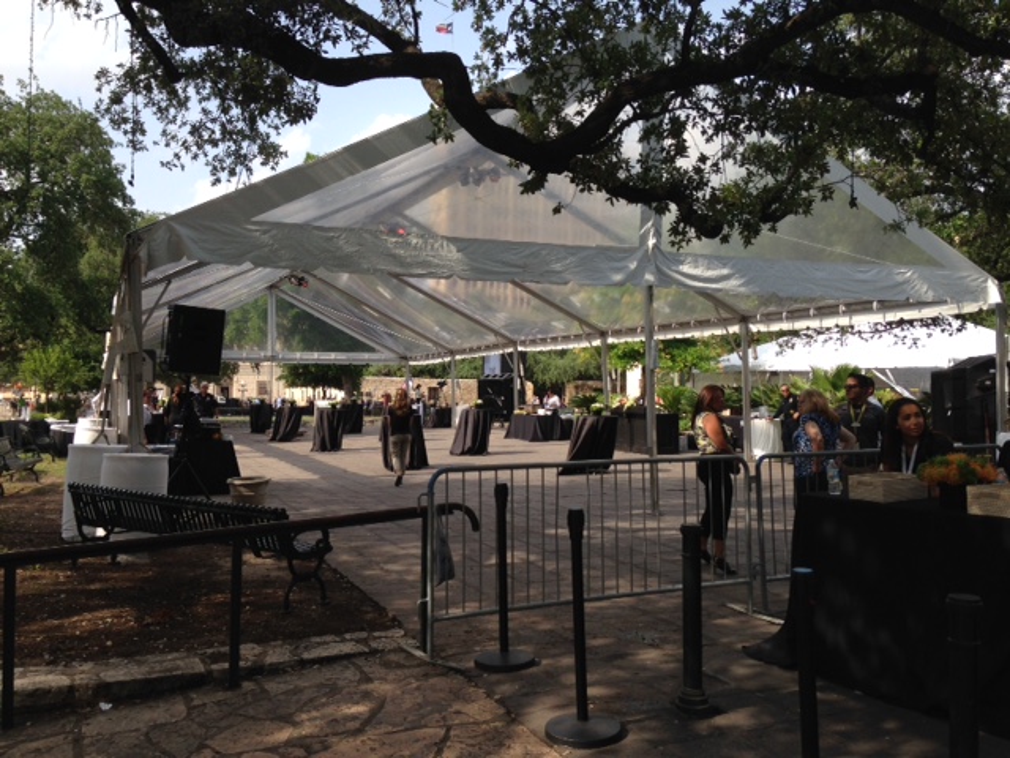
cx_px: 505
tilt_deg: +0.5
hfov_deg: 55.4
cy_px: 379
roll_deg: -0.2
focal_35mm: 33
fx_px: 963
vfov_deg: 42.9
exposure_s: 1/821
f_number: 2.4
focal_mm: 4.12
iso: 50
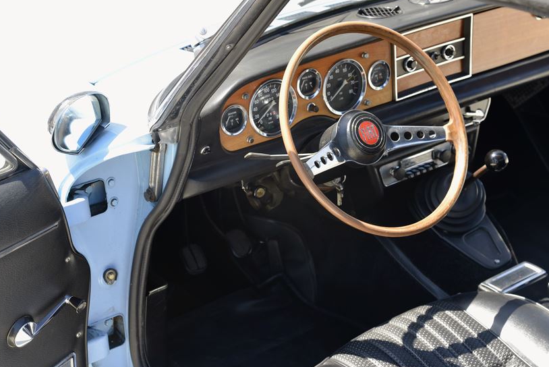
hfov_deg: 27.7
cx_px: 313
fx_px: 1114
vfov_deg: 18.7
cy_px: 209
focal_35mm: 73
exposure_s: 1/125
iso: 200
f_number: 5.6
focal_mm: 62
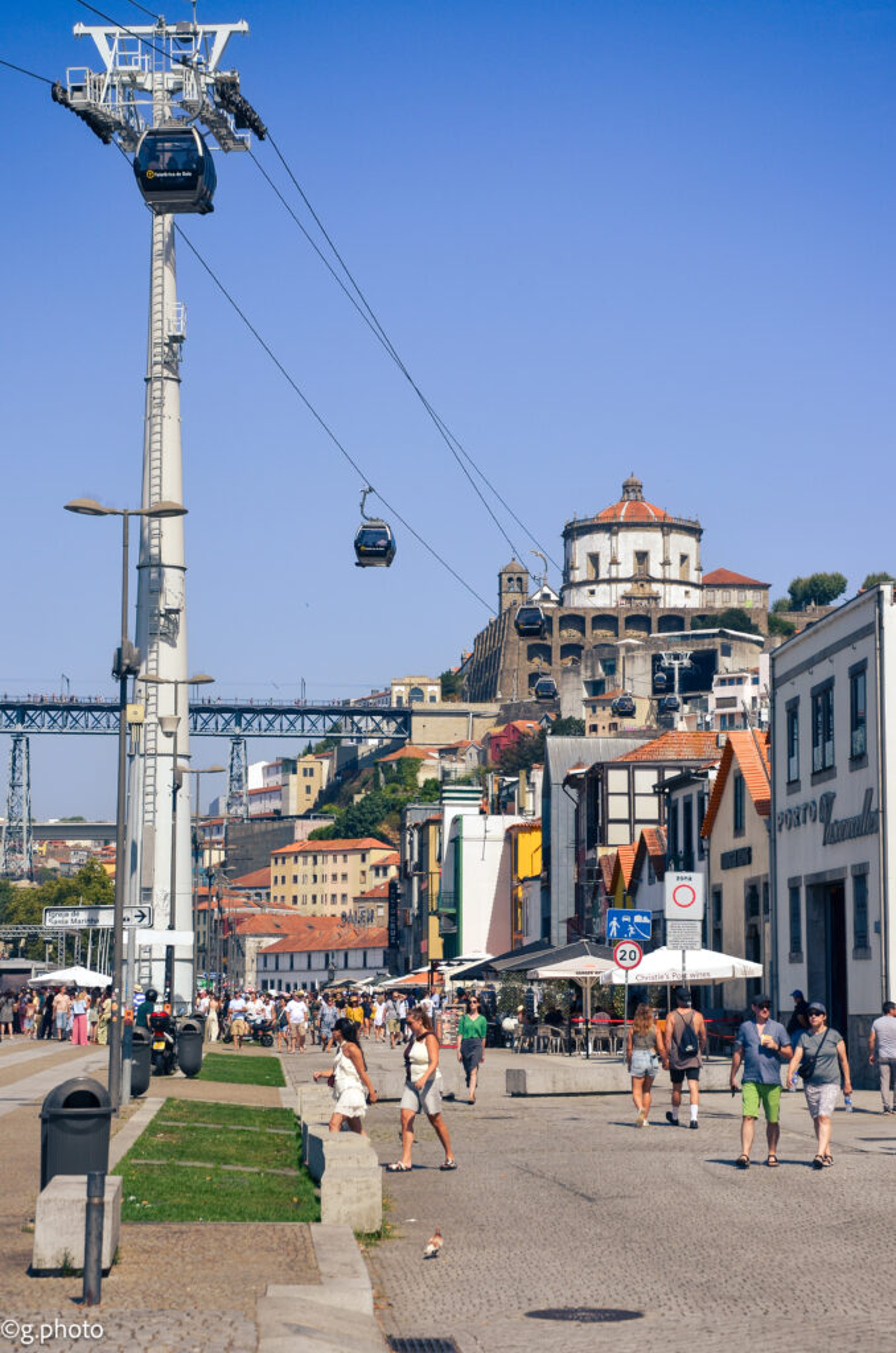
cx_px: 448
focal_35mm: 75
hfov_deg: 18.1
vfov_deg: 27.0
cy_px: 676
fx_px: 2813
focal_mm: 50
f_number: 7.1
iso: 100
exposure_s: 1/1000
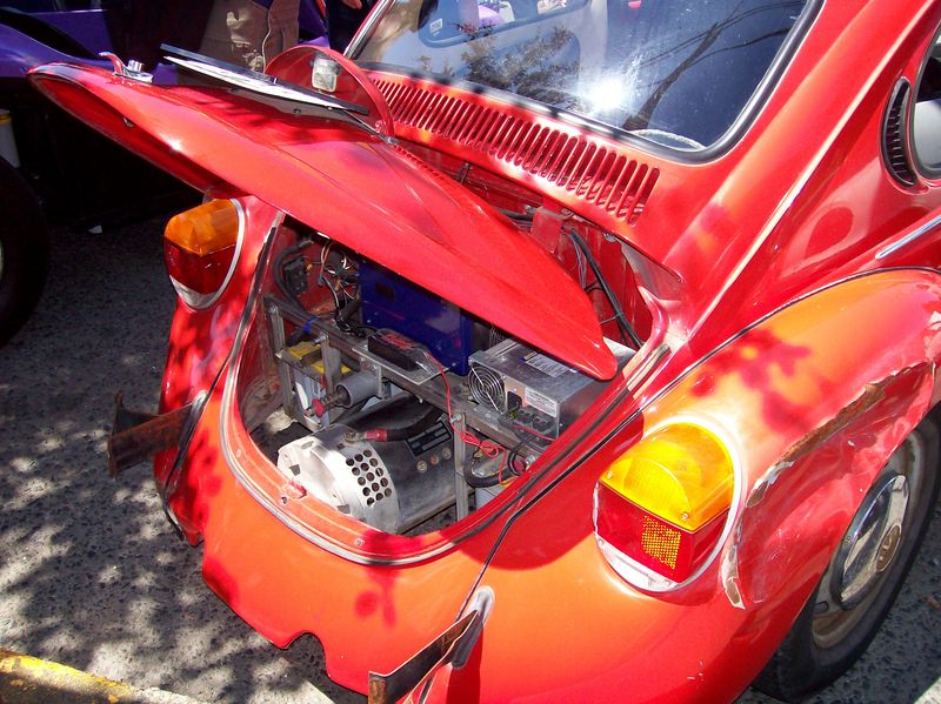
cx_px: 470
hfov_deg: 51.4
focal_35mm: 36
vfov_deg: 39.6
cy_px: 352
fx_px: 978
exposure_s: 1/527
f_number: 2.7
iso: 80
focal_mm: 6
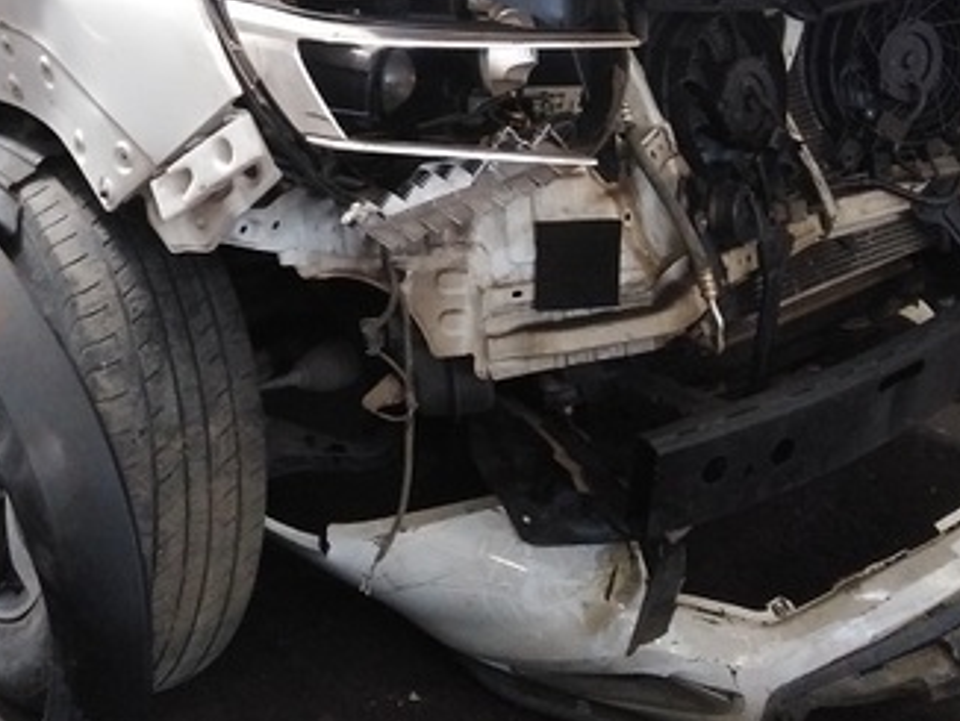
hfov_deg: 32.2
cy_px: 85
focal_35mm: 58
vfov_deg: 24.6
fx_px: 1610
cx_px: 183
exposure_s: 1/30
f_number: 2.2
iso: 395
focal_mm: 3.46
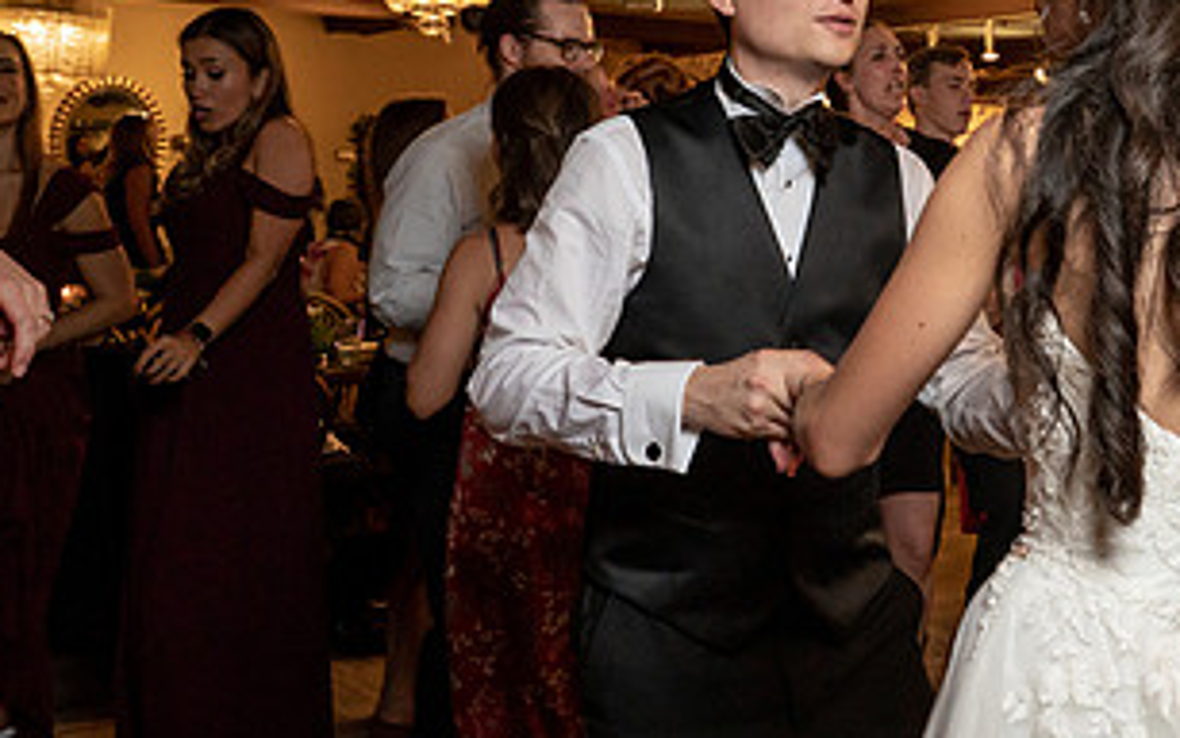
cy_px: 206
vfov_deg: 25.6
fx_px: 1608
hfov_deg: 38.6
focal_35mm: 50
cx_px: 965
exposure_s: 1/200
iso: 2000
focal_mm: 26
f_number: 5.6
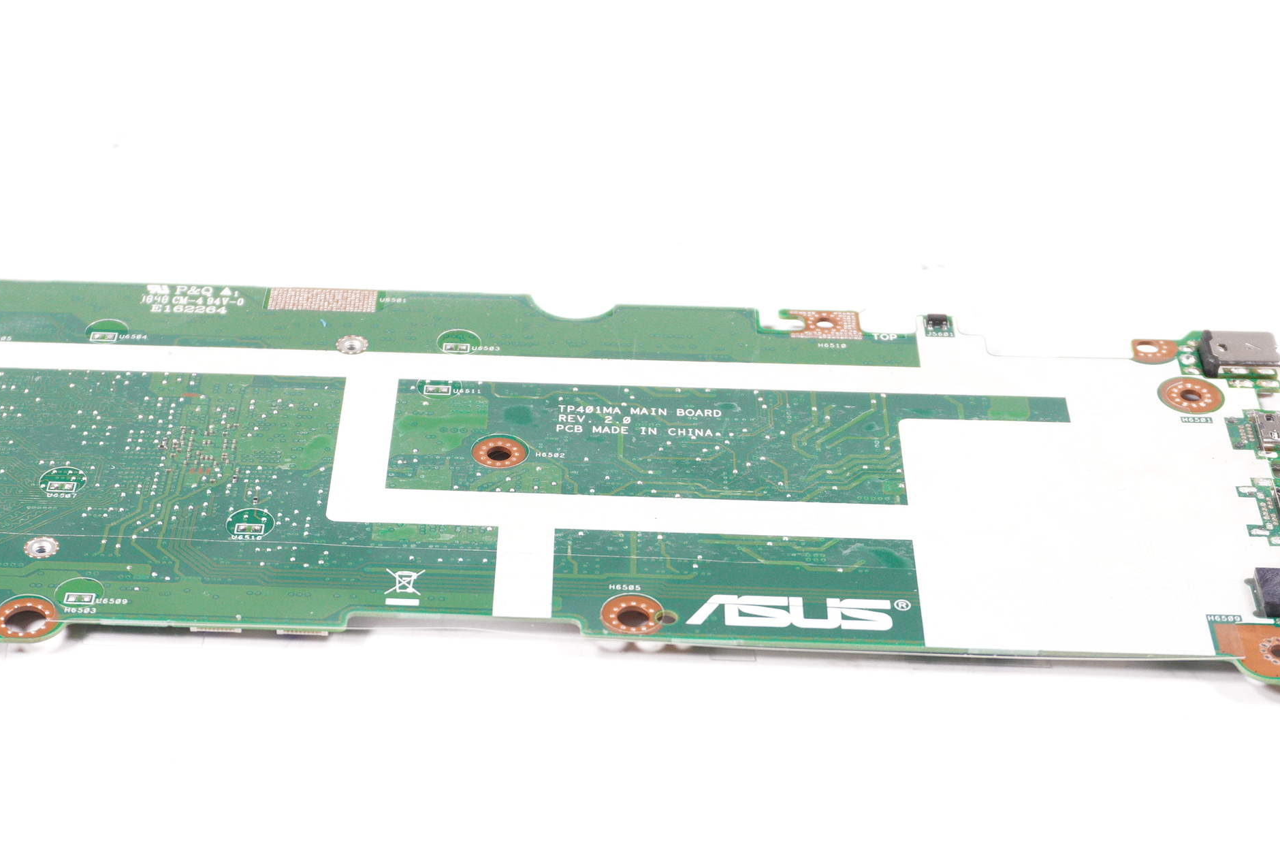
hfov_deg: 28.0
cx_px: 481
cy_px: 502
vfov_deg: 18.9
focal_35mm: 72
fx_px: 2558
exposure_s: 1/250
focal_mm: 30
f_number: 6.3
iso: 1000
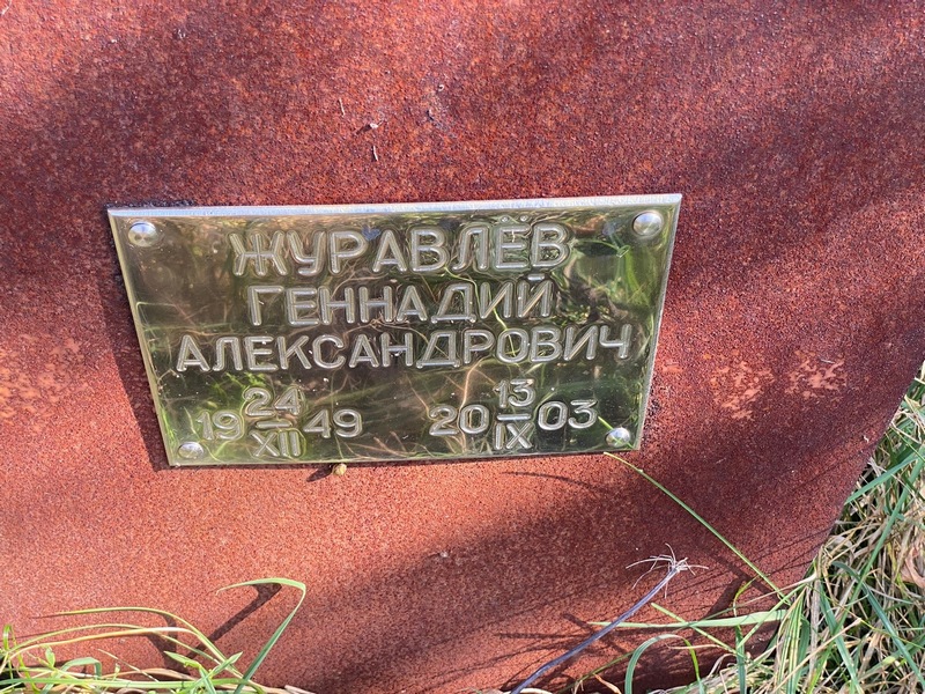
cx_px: 462
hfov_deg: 36.8
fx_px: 1390
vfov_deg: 28.0
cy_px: 347
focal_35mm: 52
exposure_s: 1/122
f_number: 2
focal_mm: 6
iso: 32
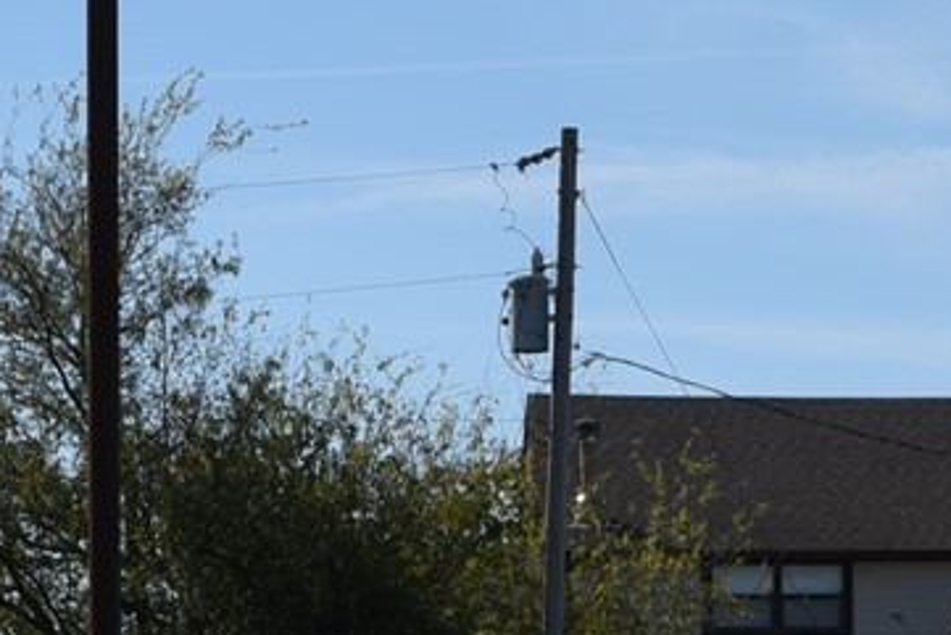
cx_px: 1010
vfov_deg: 5.4
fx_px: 6712
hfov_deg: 8.1
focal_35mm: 254
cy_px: 163
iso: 100
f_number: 9
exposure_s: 1/320
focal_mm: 45
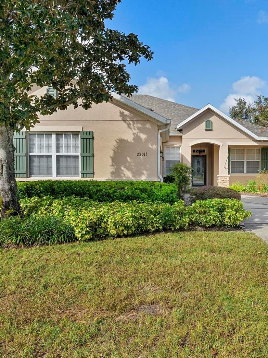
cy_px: 181
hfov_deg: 49.4
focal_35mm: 28
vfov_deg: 63.4
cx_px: 163
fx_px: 289
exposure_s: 1/3200
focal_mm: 19
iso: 800
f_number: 8
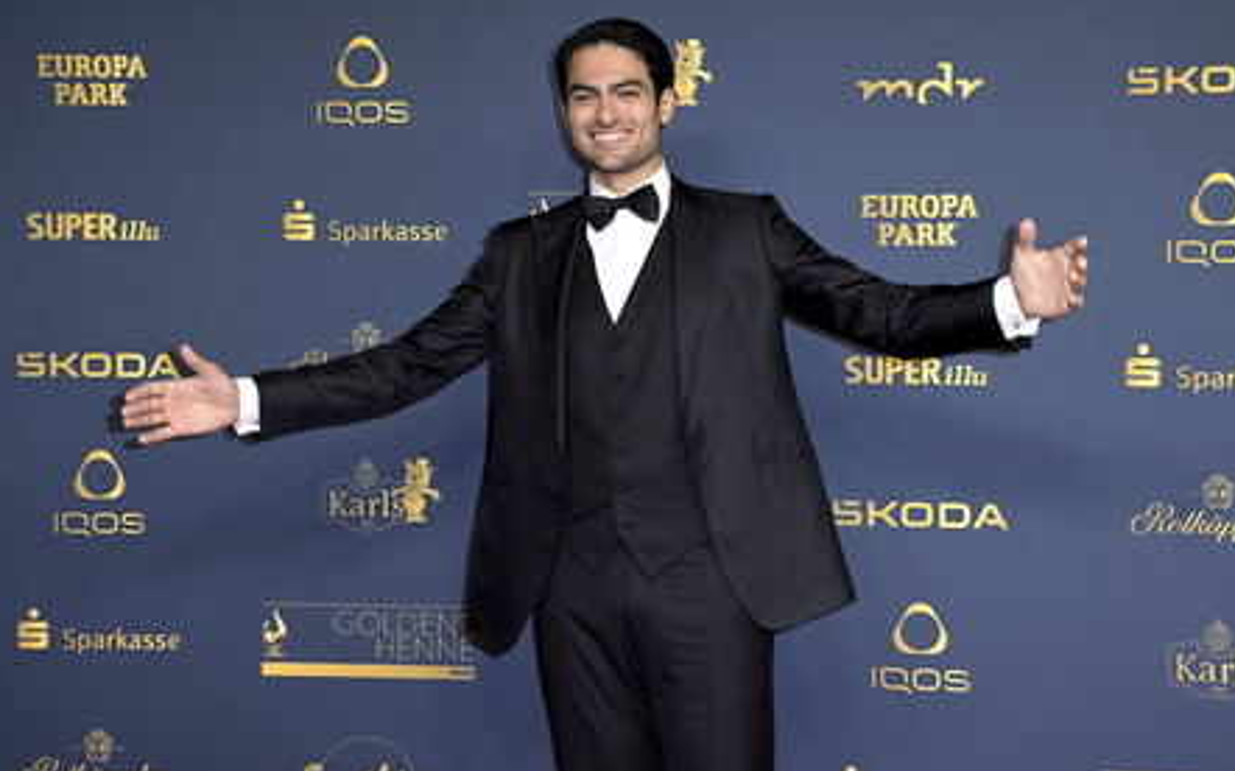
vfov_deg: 24.9
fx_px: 1750
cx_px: 622
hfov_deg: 38.9
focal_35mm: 52
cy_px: 391
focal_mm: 50
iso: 640
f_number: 5.6
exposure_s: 1/200
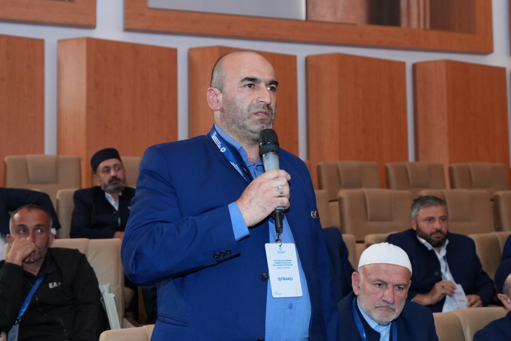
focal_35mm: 52
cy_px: 170
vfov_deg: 26.0
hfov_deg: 38.2
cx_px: 256
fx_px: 738
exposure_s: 1/160
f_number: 3.5
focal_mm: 35
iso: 2000
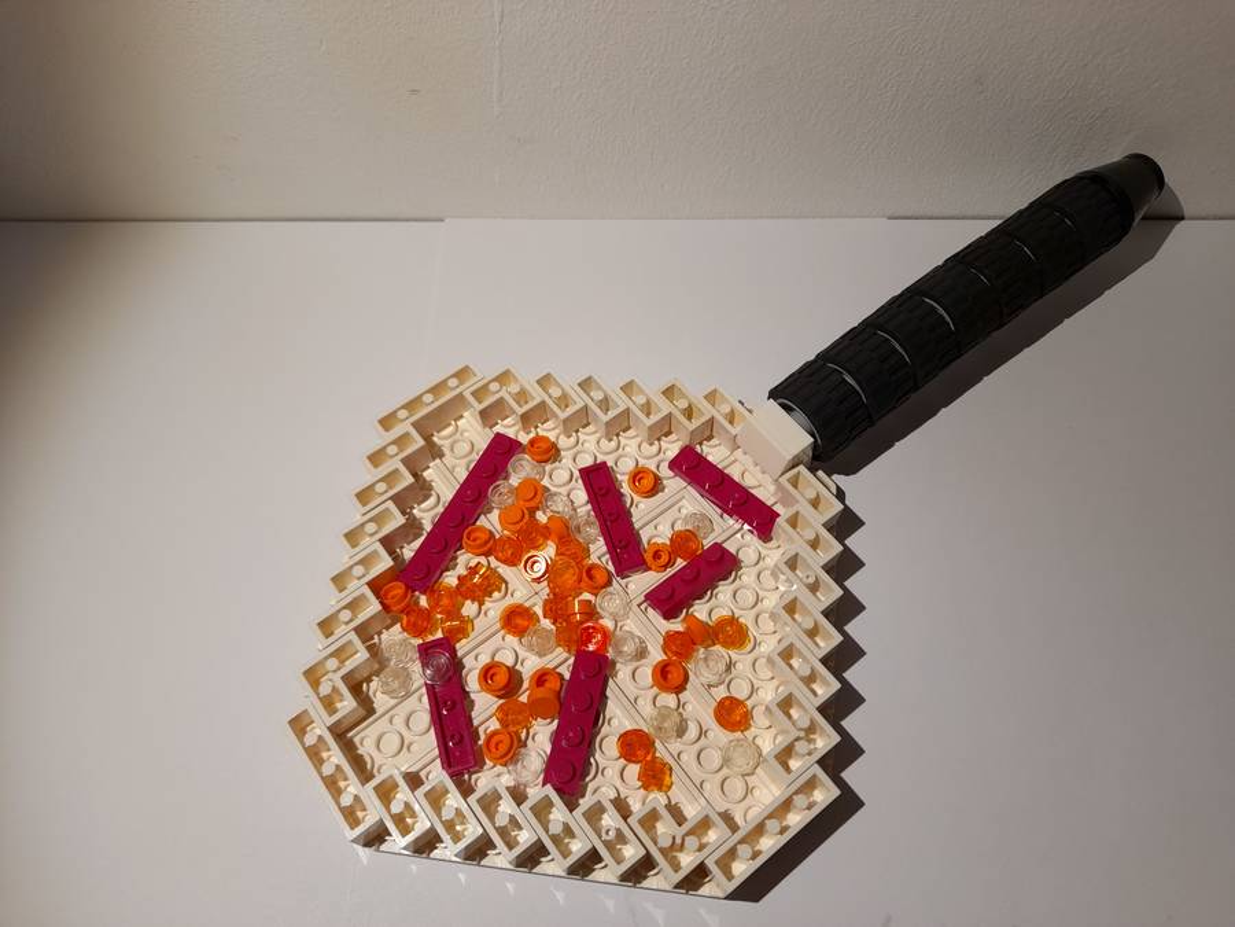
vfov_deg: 54.9
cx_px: 618
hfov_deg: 69.4
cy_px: 464
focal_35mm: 25
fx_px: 892
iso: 40
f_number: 2
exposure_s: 1/50
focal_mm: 4.6
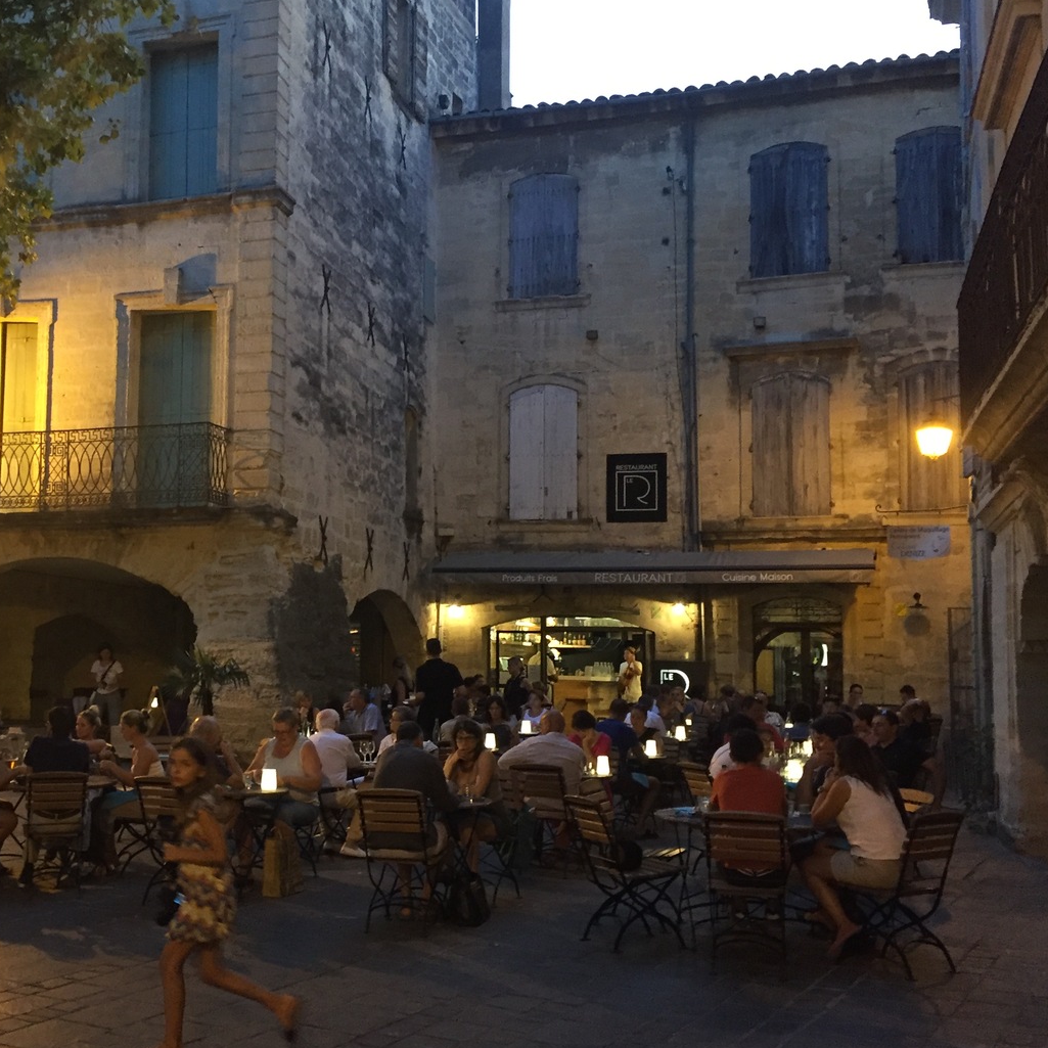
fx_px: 1370
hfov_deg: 40.8
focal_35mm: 40
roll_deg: -1.9
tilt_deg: +6.3
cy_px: 538
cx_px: 279
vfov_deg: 41.9
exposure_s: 1/33
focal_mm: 4.15
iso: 250
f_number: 2.2
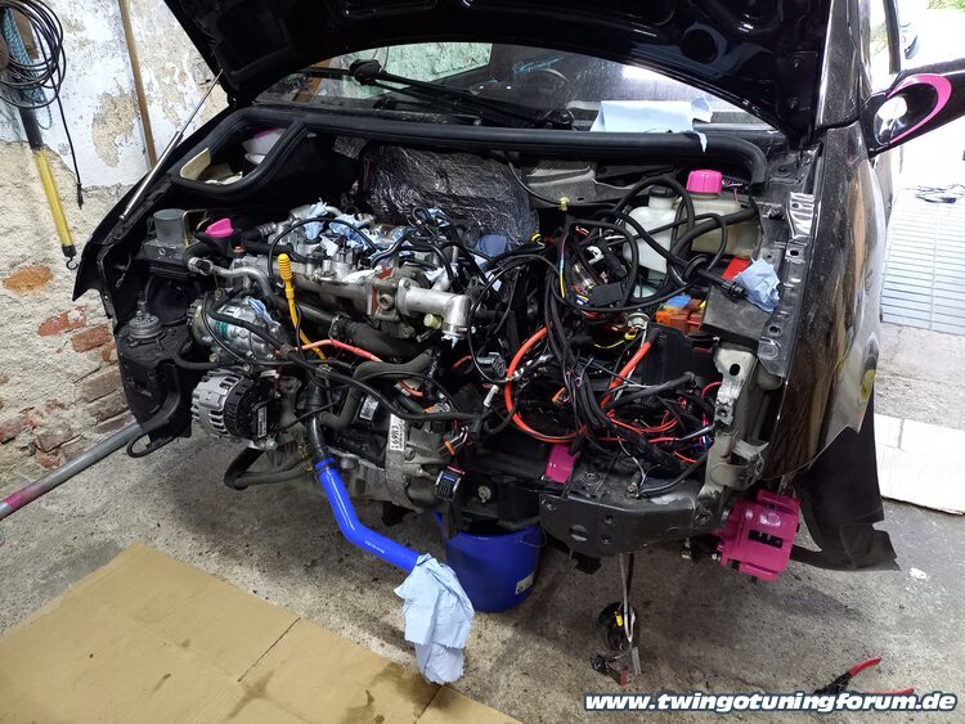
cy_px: 362
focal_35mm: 25
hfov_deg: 69.4
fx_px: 697
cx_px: 482
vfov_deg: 54.9
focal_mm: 4.65
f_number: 1.8
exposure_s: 1/25
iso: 400
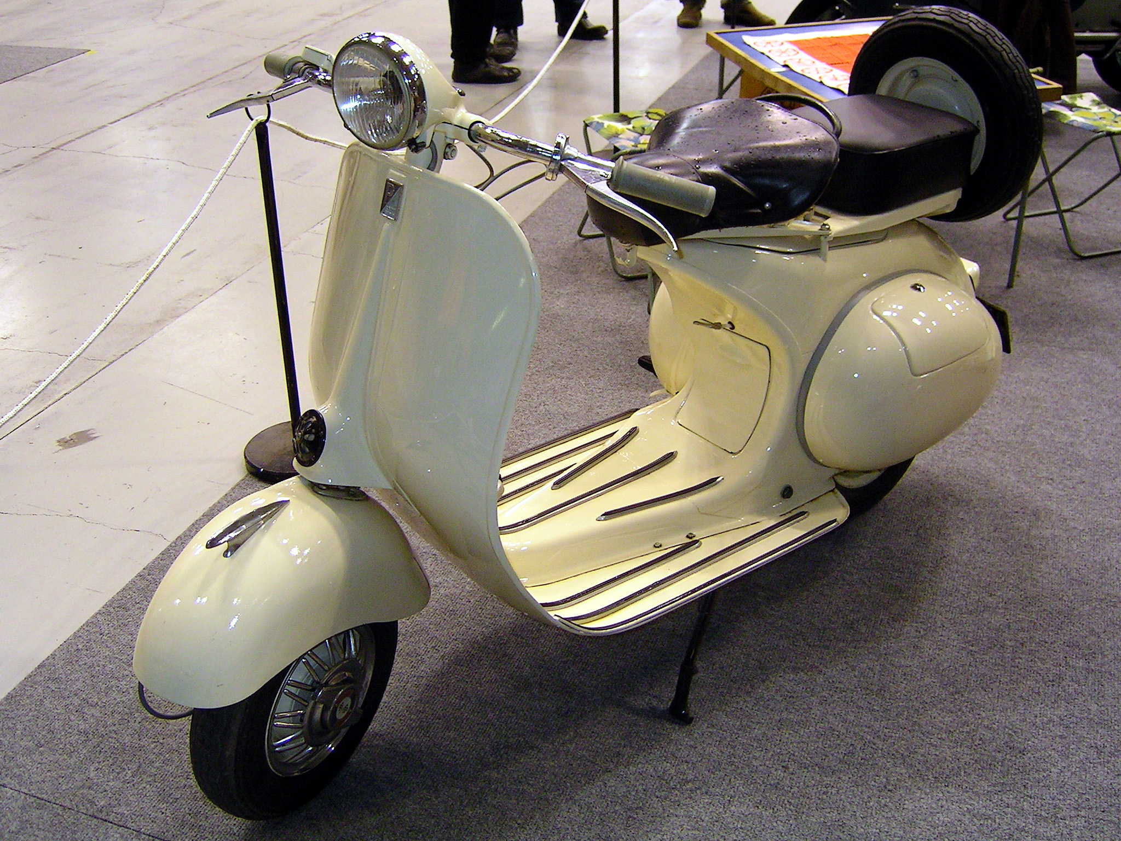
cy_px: 420
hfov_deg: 51.4
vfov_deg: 39.7
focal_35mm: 36
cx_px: 560
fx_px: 1166
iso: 100
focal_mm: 5.6
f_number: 2.8
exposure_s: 1/37.4
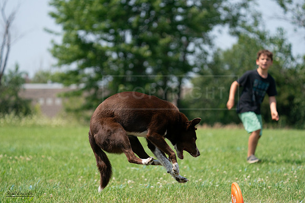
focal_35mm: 200
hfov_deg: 10.3
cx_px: 152
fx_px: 1695
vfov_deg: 6.9
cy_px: 102
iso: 1000
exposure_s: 1/4000
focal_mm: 200
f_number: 5.6
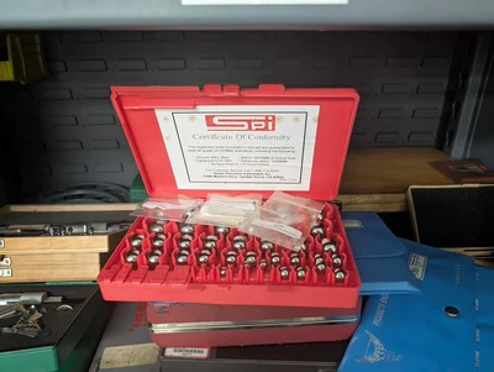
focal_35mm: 24
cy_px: 186
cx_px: 247
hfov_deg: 71.5
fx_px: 343
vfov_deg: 56.9
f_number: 1.68
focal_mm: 6.9
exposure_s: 1/120
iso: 1681
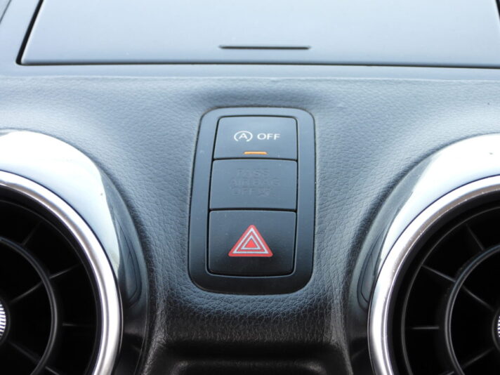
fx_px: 1517
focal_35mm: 105
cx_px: 250
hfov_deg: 18.7
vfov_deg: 14.1
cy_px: 188
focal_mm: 18.9
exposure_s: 1/60
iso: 110
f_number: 4
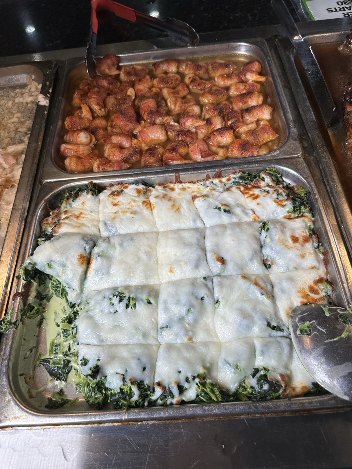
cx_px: 176
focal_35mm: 24
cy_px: 234
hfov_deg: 56.8
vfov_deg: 71.6
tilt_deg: -56.8
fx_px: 325
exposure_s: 1/1639
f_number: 1.78
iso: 80
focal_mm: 6.86
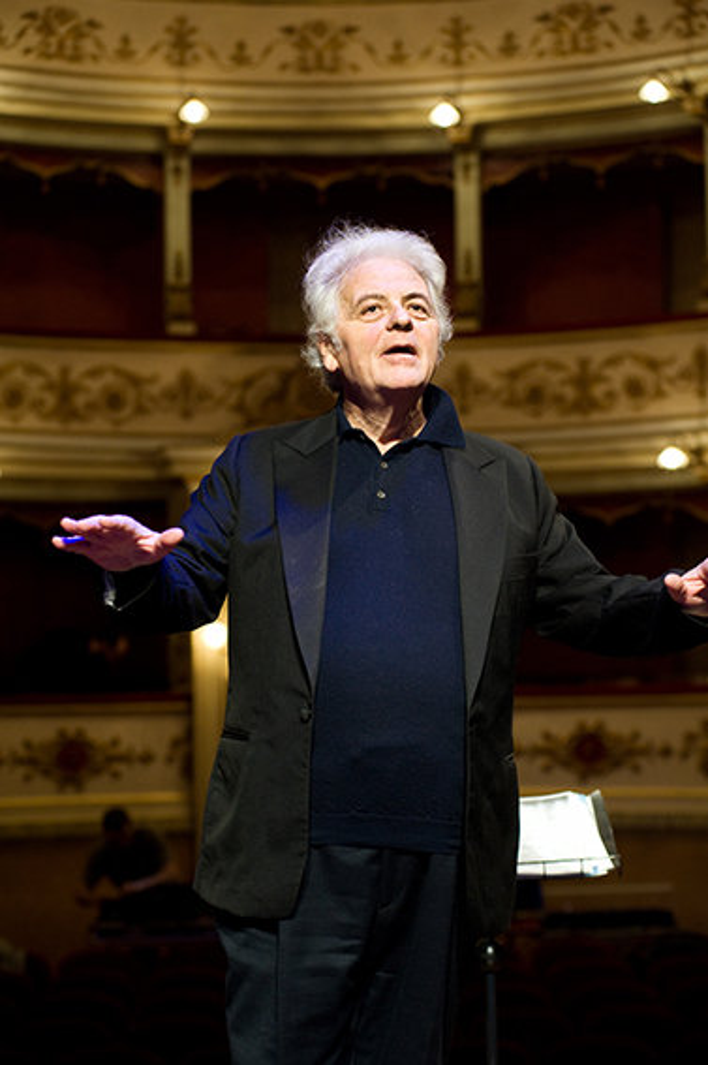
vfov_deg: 25.4
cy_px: 532
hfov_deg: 17.0
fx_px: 2364
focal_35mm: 80
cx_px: 354
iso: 2000
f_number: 4
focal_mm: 80
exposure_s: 1/200
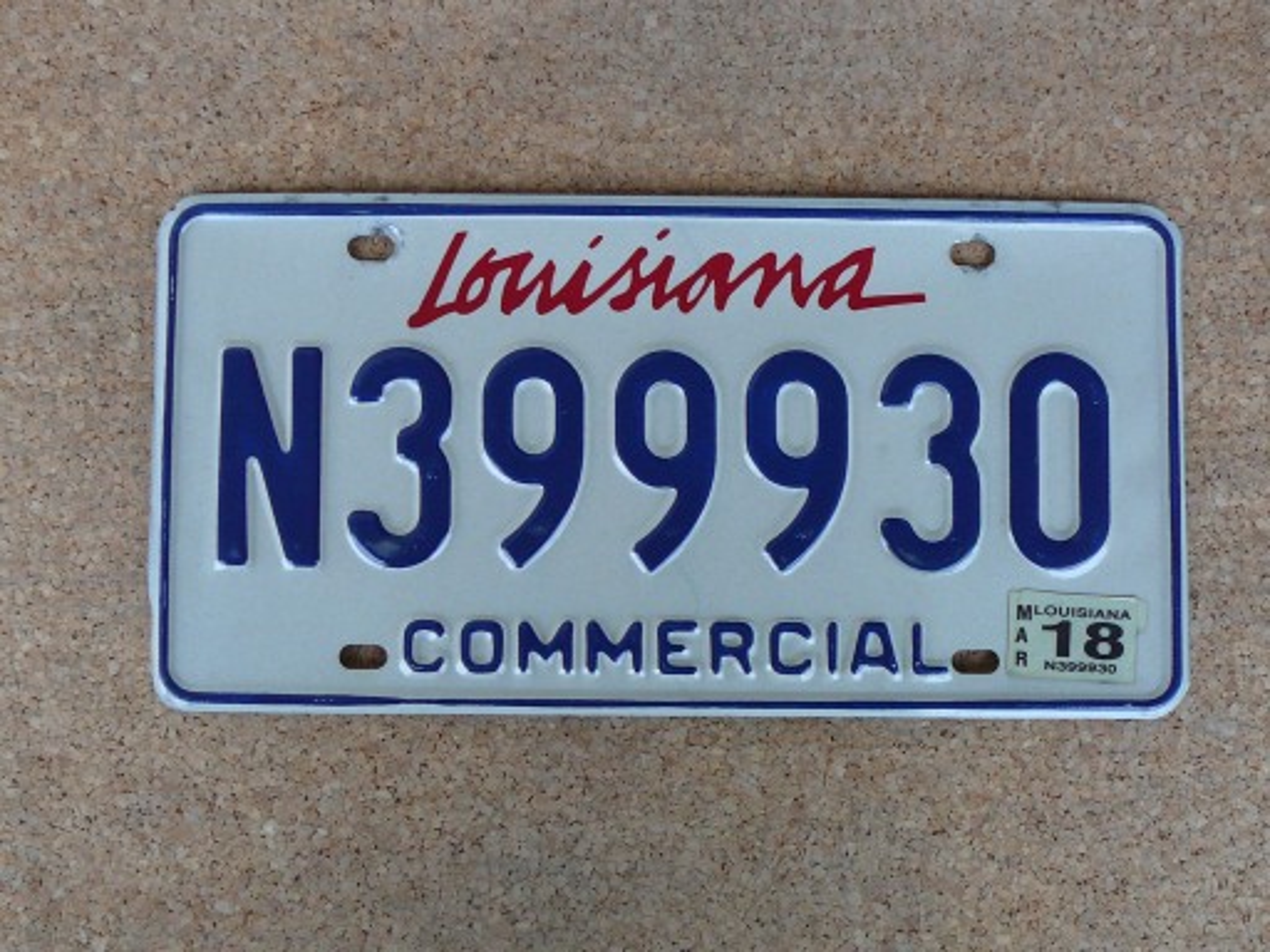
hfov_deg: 43.9
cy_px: 476
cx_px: 635
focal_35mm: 43
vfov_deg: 33.6
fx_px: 1578
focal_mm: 6.4
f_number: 3.2
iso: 160
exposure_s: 1/30
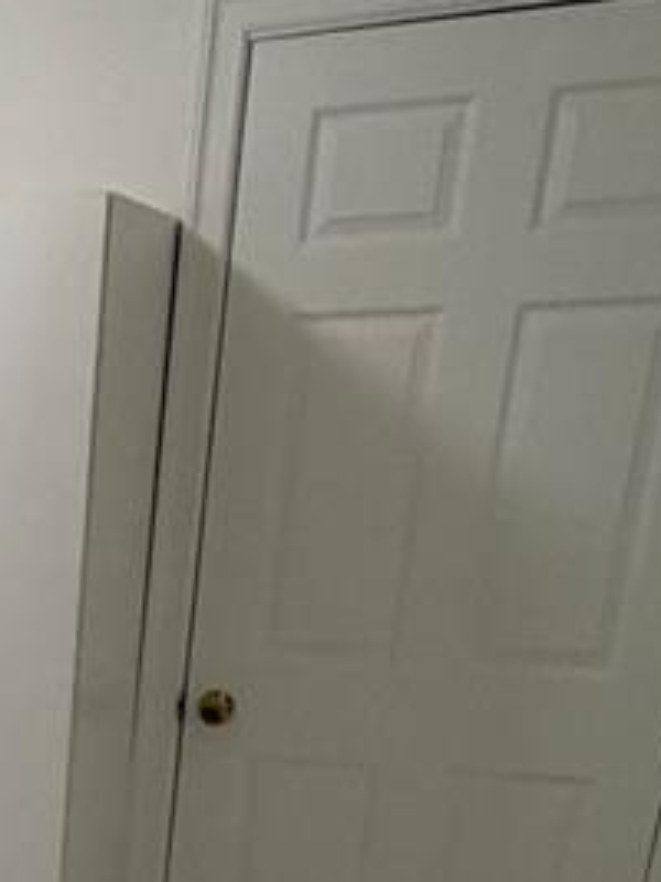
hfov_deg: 19.5
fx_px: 1605
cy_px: 1001
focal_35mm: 63
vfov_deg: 27.7
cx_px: -397
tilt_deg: -21.3
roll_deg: +3.0
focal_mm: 2.22
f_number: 2.2
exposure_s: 1/60
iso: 250
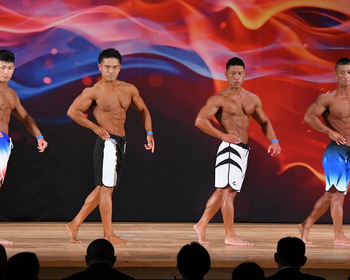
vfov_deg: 6.8
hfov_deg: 8.4
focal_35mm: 229
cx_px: 186
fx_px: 2372
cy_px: 140
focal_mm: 135
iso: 3200
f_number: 5.6
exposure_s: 1/400
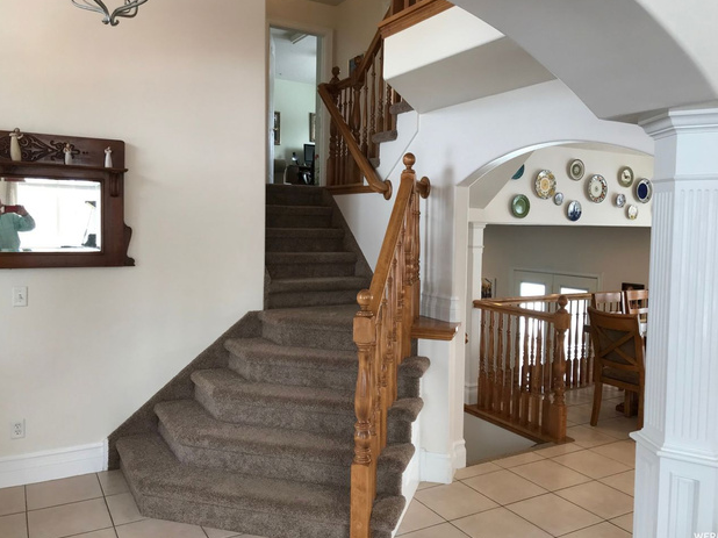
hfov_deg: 61.7
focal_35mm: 29
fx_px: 601
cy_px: 263
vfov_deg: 48.2
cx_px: 365
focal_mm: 3.99
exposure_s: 1/120
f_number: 1.8
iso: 32
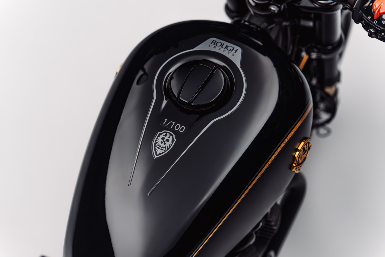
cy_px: 129
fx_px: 642
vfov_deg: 22.6
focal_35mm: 60
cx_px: 190
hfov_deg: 33.4
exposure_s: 1/50
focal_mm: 59
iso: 250
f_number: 2.8
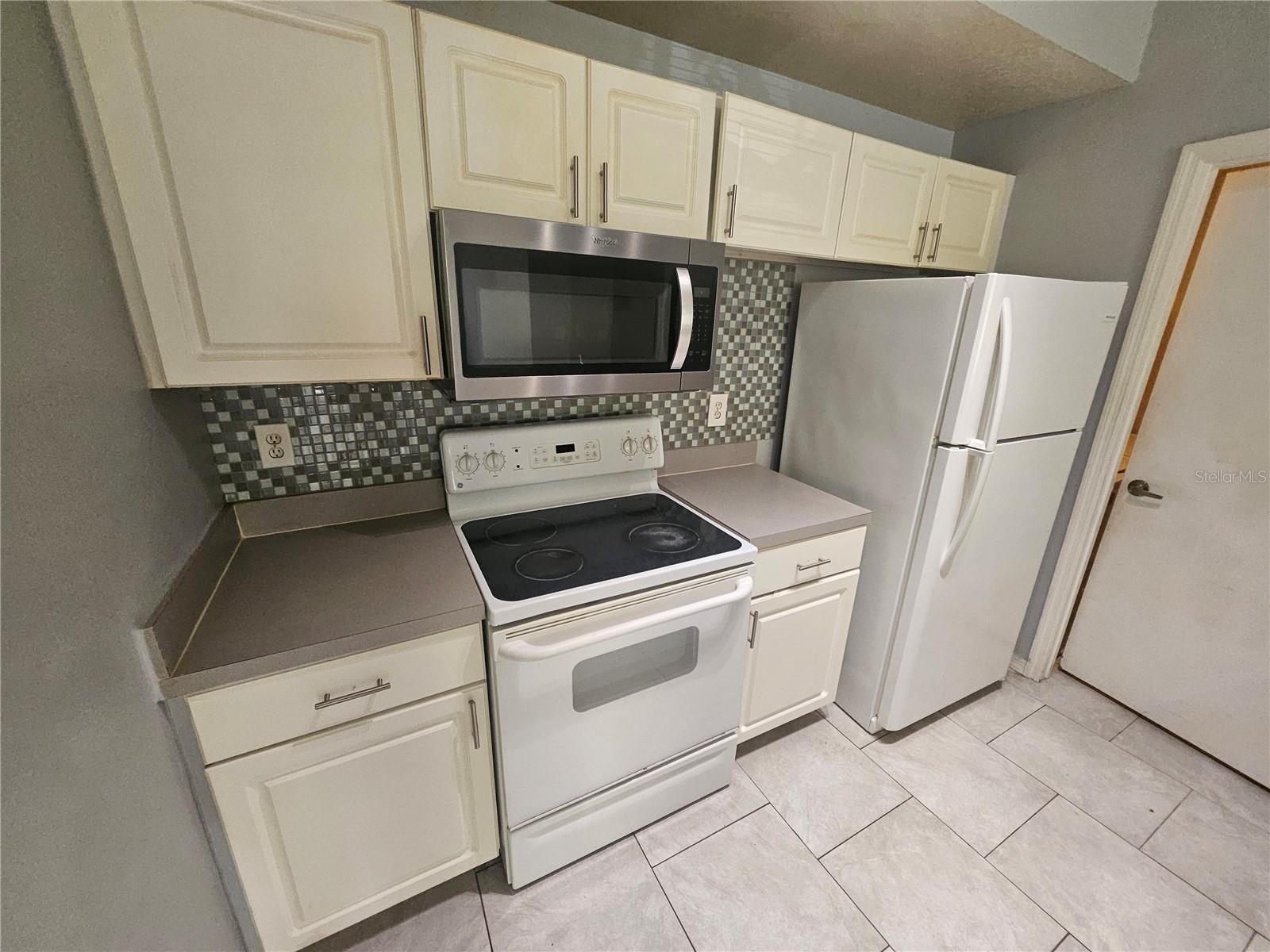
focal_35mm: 13
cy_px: 476
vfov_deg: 89.9
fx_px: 477
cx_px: 635
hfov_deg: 106.2
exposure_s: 1/60
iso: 320
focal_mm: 1.7
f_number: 2.2
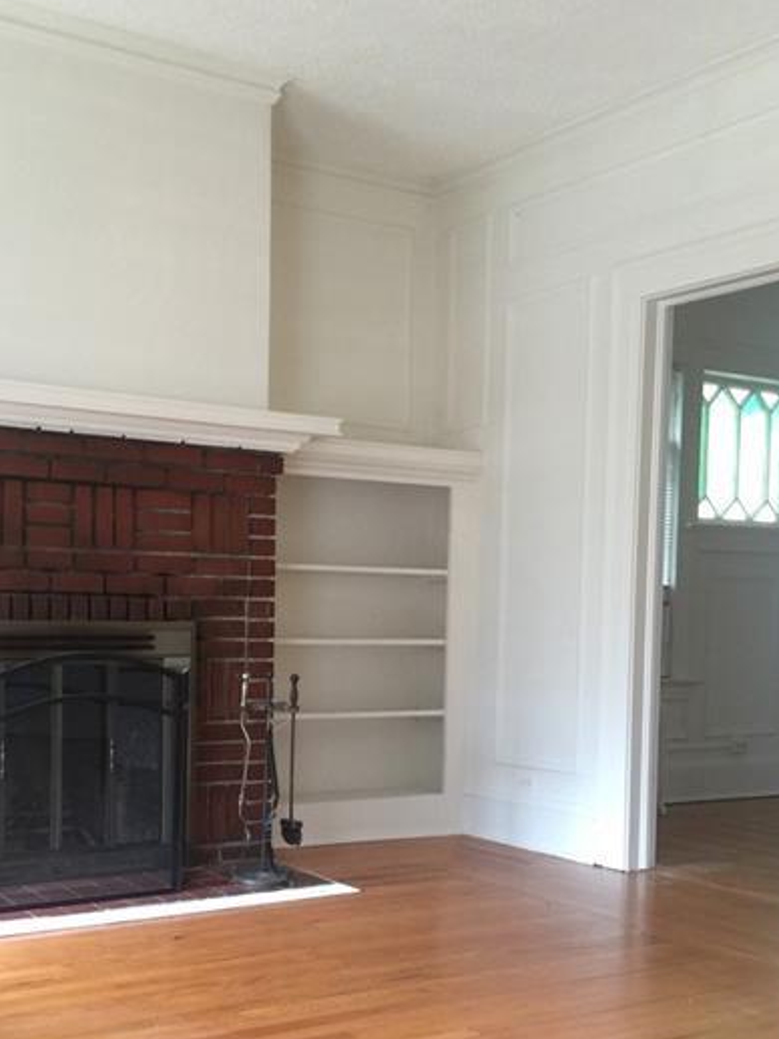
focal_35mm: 43
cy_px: 706
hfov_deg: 33.4
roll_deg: -0.9
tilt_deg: -2.0
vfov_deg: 43.2
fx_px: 1291
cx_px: 287
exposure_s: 1/15
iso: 80
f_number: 2.2
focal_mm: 4.15
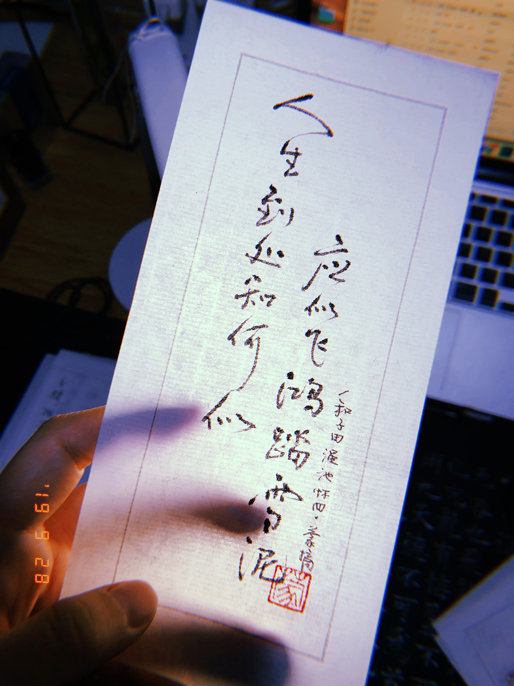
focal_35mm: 28
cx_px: 257
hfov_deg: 49.7
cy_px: 343
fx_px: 554
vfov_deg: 63.4
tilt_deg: -60.3
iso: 25
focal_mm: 4
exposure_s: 1/120
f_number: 1.8
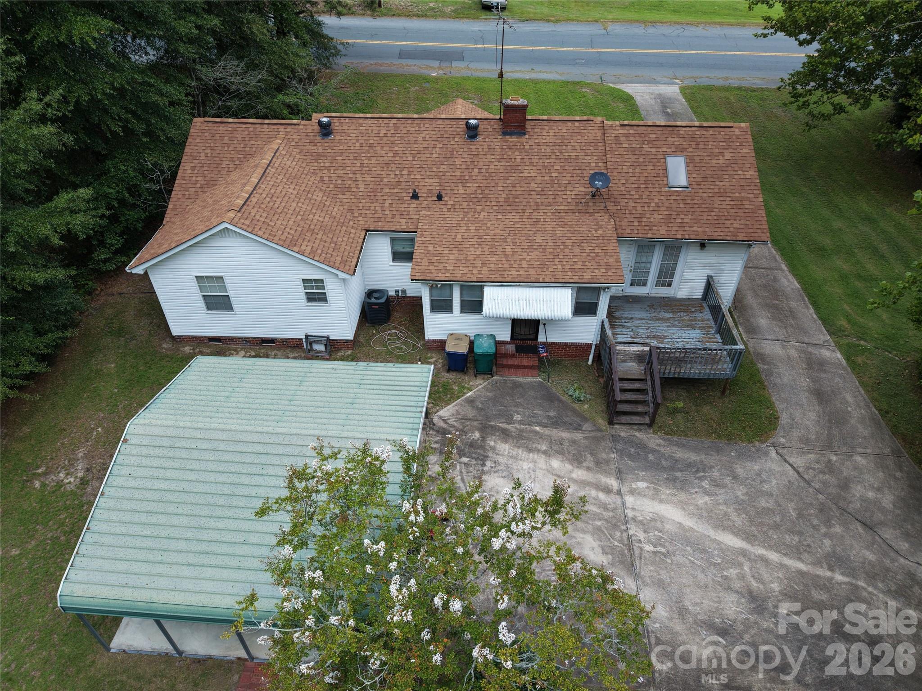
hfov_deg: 71.6
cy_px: 346
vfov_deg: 56.8
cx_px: 461
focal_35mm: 24
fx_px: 639
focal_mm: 8.67
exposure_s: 1/50
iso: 150
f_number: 1.8
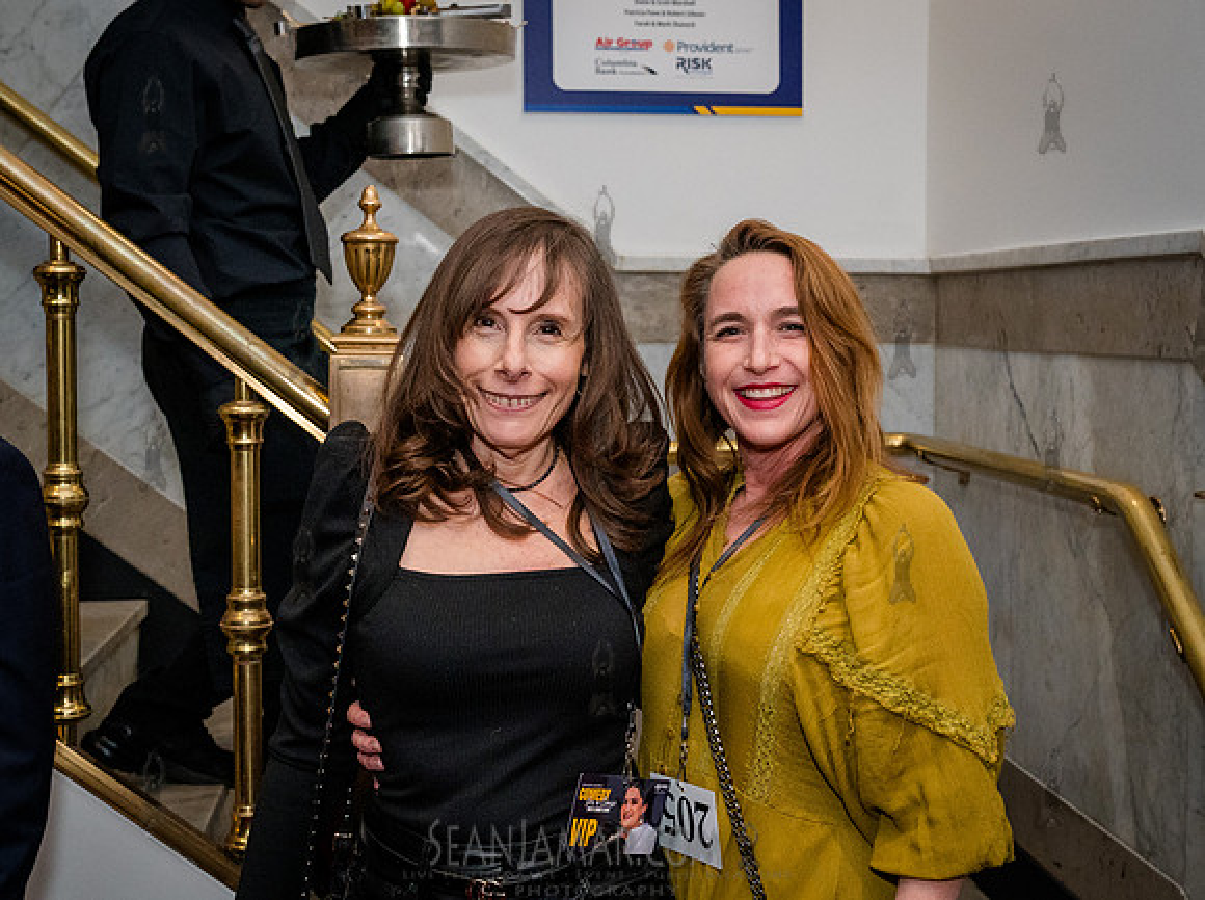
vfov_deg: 29.5
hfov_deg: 38.8
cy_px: 390
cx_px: 658
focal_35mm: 49
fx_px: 1707
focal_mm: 38
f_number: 5
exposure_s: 1/400
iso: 6400
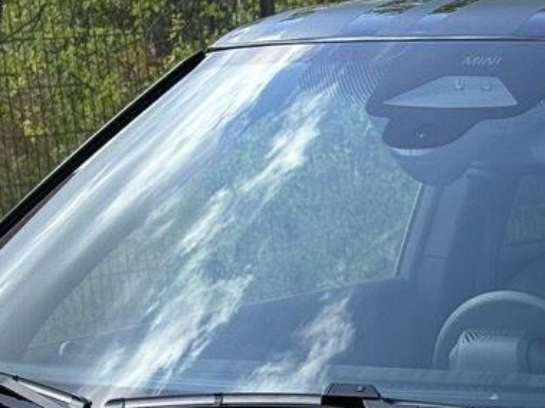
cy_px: 590
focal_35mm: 162
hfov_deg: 11.6
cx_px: 860
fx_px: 2550
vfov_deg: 9.0
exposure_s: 1/1513
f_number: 1.78
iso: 64
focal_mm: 6.76
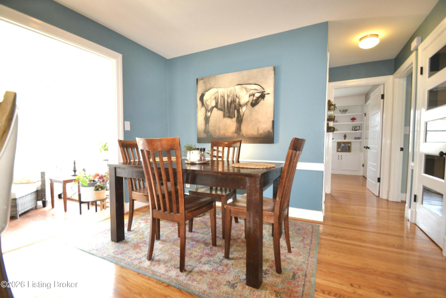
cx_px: 223
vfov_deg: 77.3
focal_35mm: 15
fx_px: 186
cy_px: 149
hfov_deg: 100.4
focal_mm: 10
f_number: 3.5
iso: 400
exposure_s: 1/60
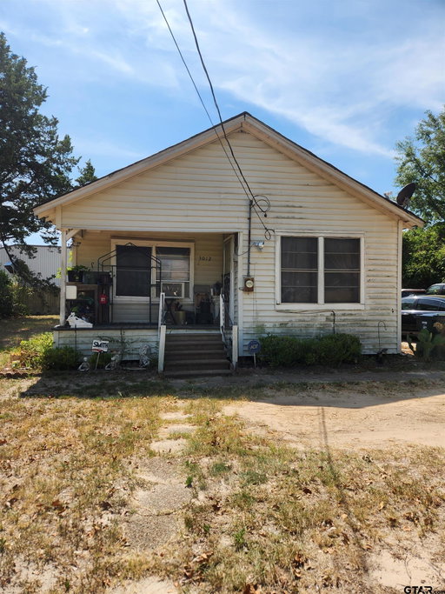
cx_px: 222
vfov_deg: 73.9
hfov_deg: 58.9
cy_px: 297
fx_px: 394
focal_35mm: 23
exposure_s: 1/1737
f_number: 1.8
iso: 20
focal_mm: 5.4
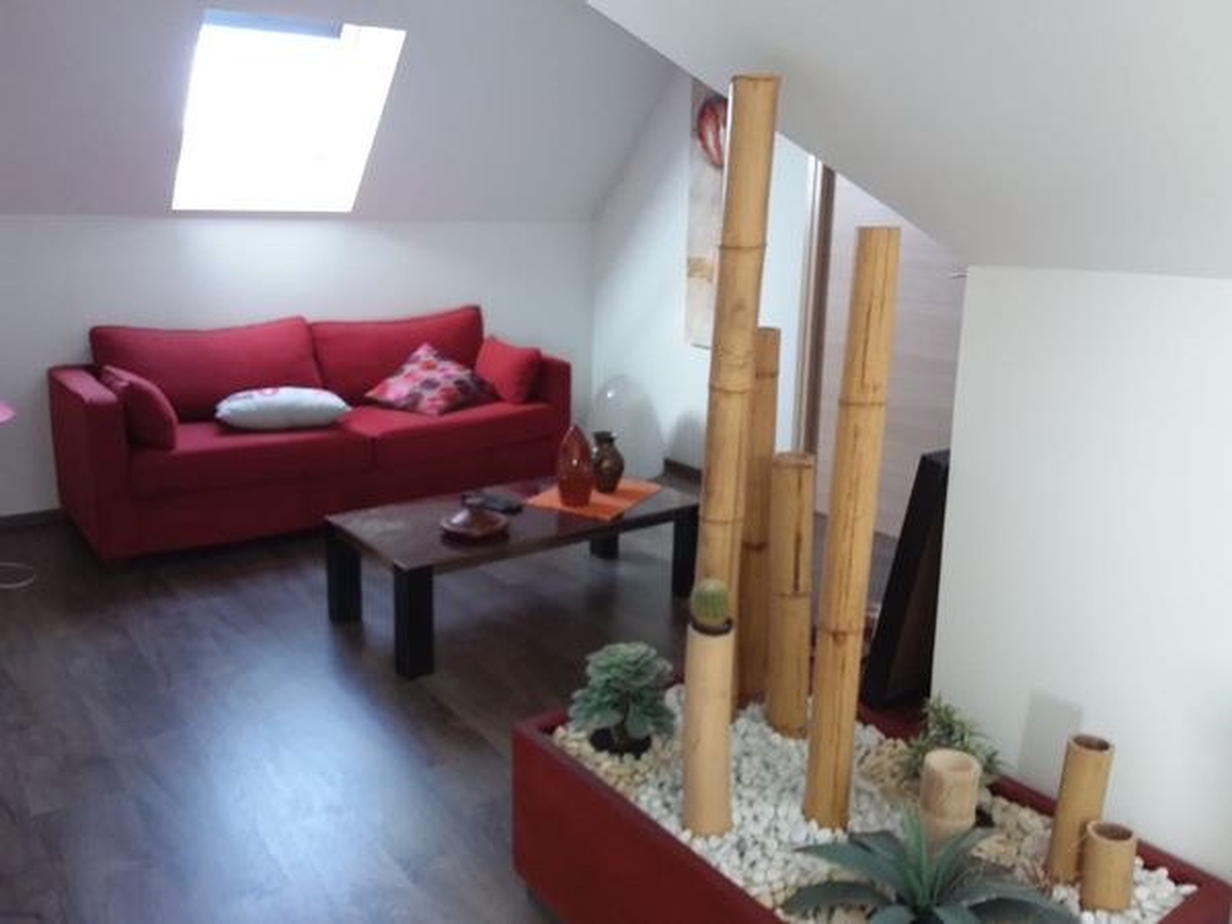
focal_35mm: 27
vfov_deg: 51.4
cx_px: 616
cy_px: 462
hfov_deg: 65.3
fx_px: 961
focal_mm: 2.91
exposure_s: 1/15
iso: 80
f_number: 1.9
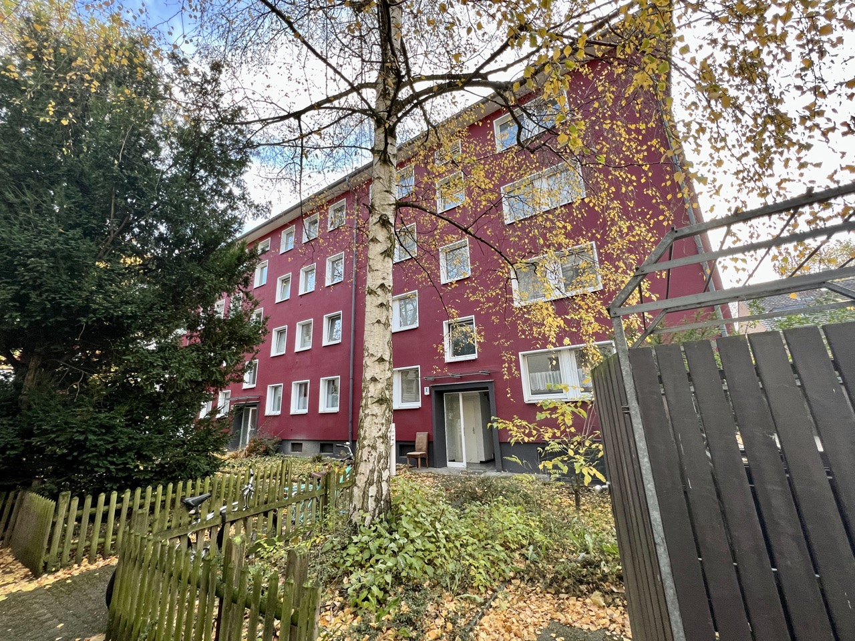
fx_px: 321
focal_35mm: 13
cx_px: 428
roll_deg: +1.9
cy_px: 320
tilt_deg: +15.8
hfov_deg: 106.2
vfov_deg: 89.9
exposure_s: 1/99
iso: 100
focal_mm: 1.57
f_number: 1.8
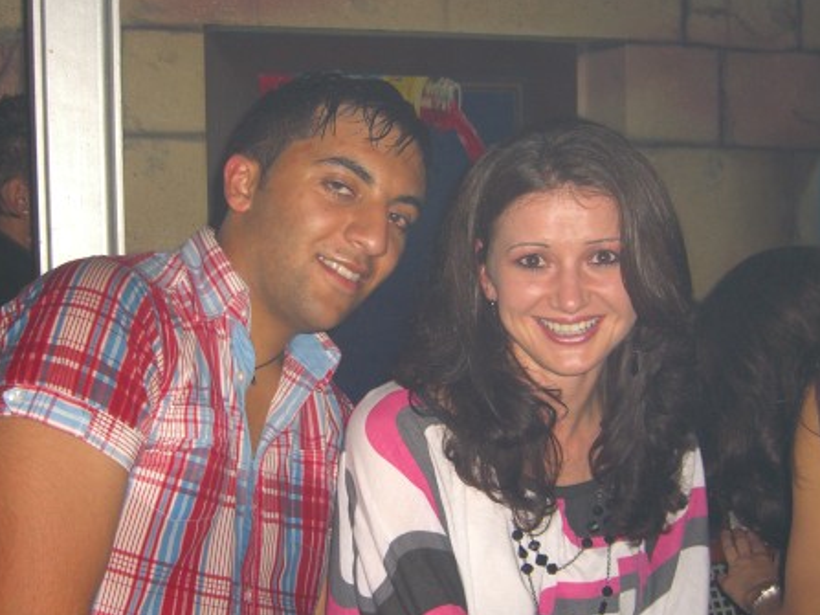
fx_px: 1208
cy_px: 343
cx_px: 361
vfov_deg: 28.5
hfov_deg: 37.5
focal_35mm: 51
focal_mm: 7.9
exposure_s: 1/60
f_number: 2.8
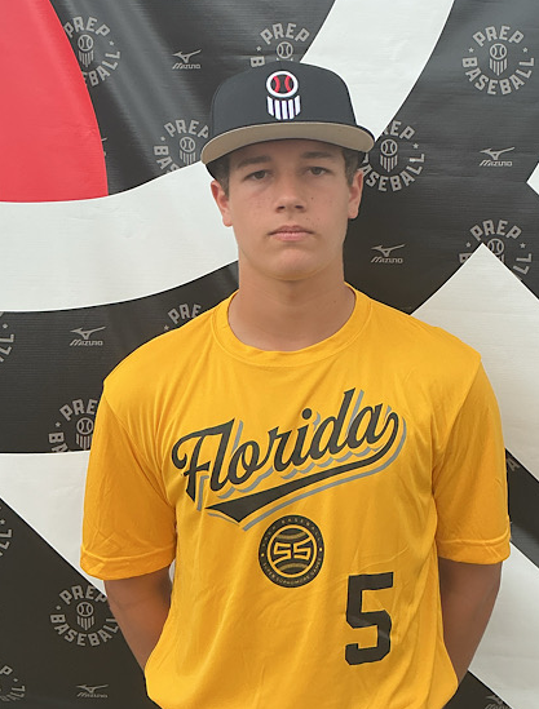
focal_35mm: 33
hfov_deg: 43.2
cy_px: 322
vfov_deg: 55.1
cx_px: 293
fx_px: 680
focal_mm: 3
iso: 25
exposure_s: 1/869
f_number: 1.8
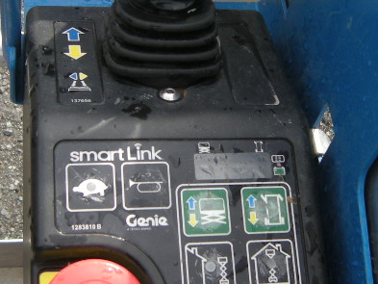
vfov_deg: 20.1
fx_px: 797
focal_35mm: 73
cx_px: 192
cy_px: 106
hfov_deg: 26.7
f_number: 2.8
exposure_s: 1/496
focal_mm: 4.7
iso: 64
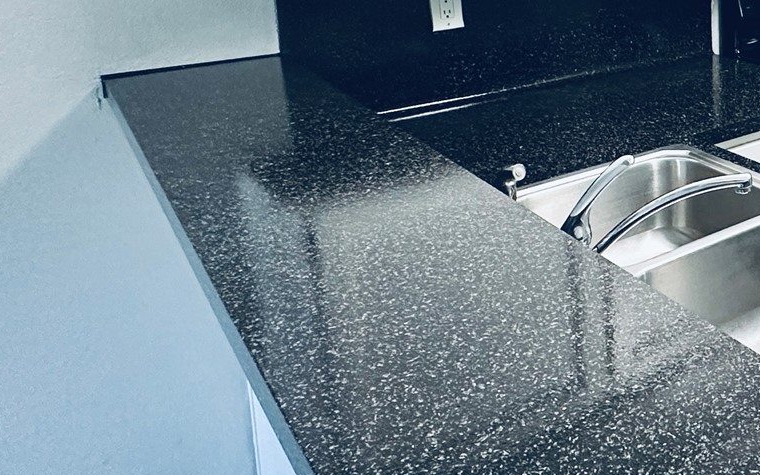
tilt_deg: -10.0
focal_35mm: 40
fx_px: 828
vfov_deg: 30.1
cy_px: 16
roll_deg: +0.2
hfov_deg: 40.3
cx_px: 827
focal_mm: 2.22
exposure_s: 1/120
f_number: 2.2
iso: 320
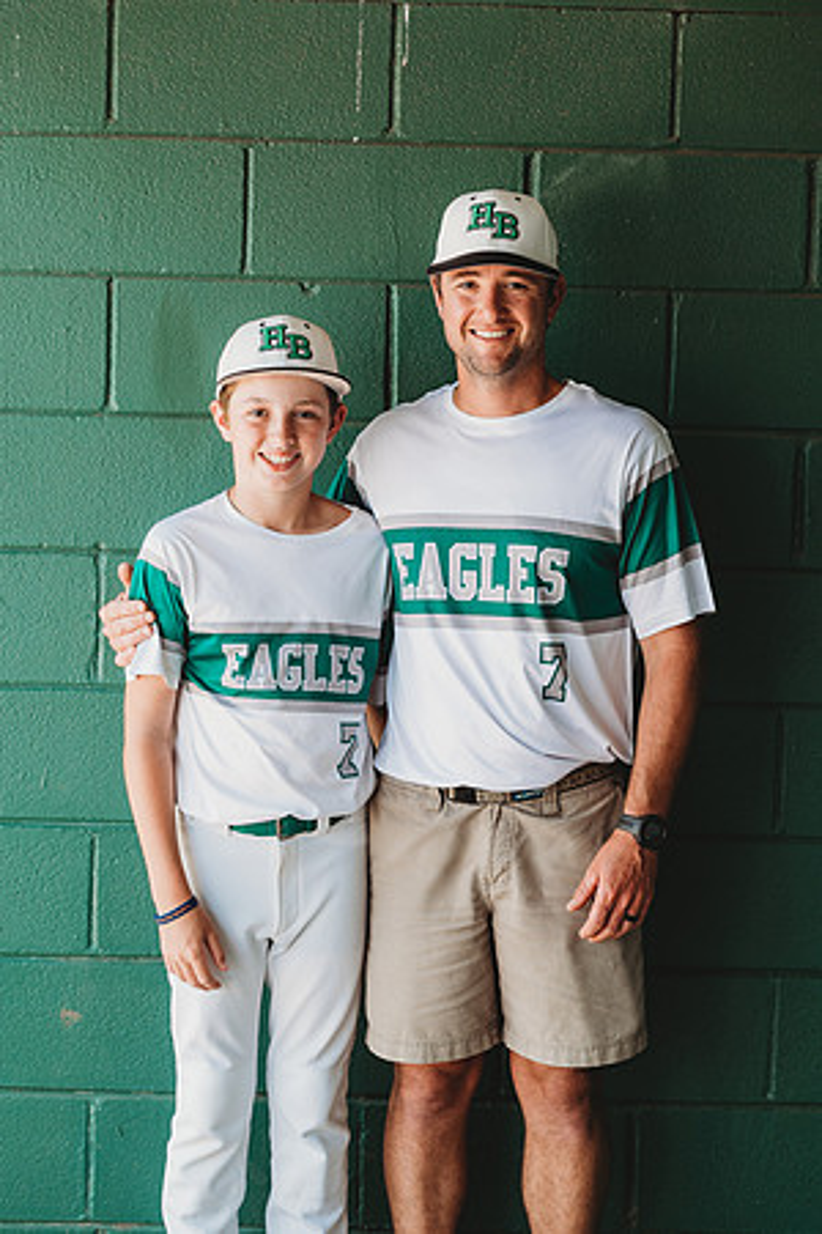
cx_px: 411
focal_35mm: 85
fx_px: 2911
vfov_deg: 23.9
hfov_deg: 16.1
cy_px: 617
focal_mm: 85
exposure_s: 1/160
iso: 100
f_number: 2.8
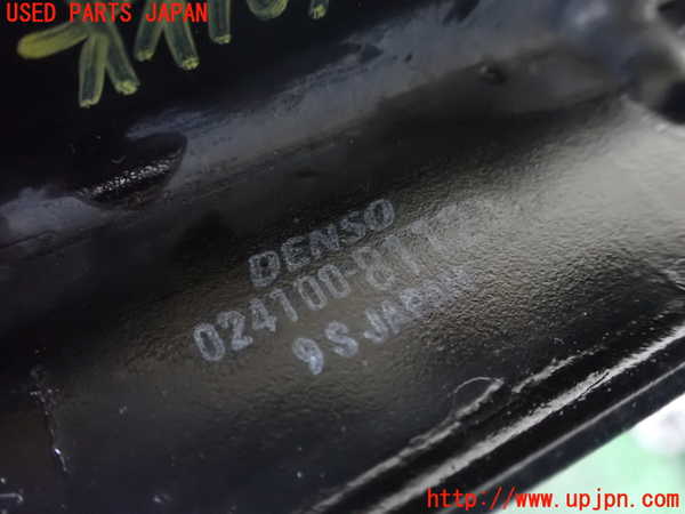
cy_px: 257
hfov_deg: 60.0
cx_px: 342
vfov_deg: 46.8
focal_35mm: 30
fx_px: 594
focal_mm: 5.4
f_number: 2.3
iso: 1600
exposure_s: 1/15
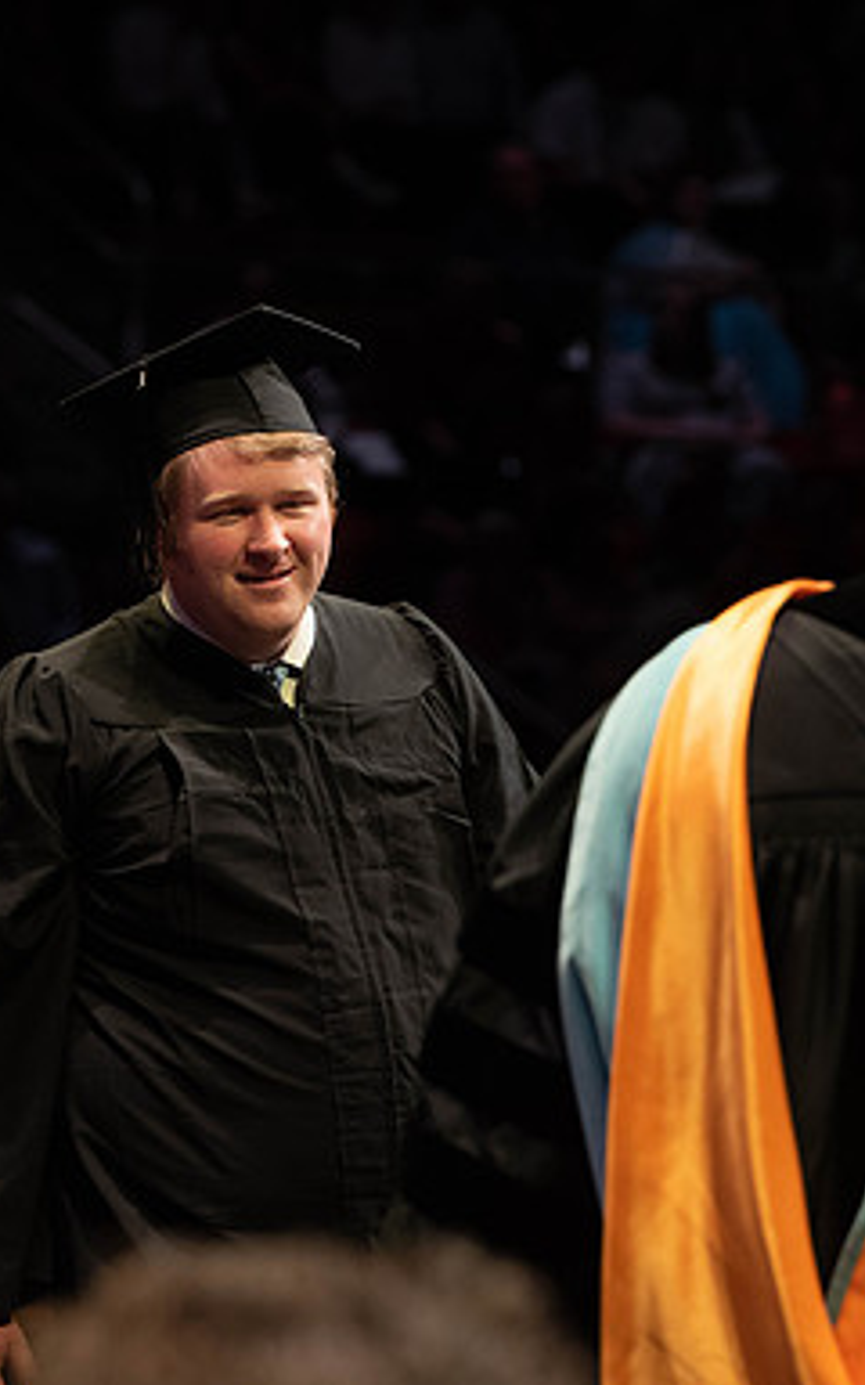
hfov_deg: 5.8
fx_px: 8487
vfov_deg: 9.3
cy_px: 664
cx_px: 513
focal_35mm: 225
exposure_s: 1/320
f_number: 4.5
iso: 1600
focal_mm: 140
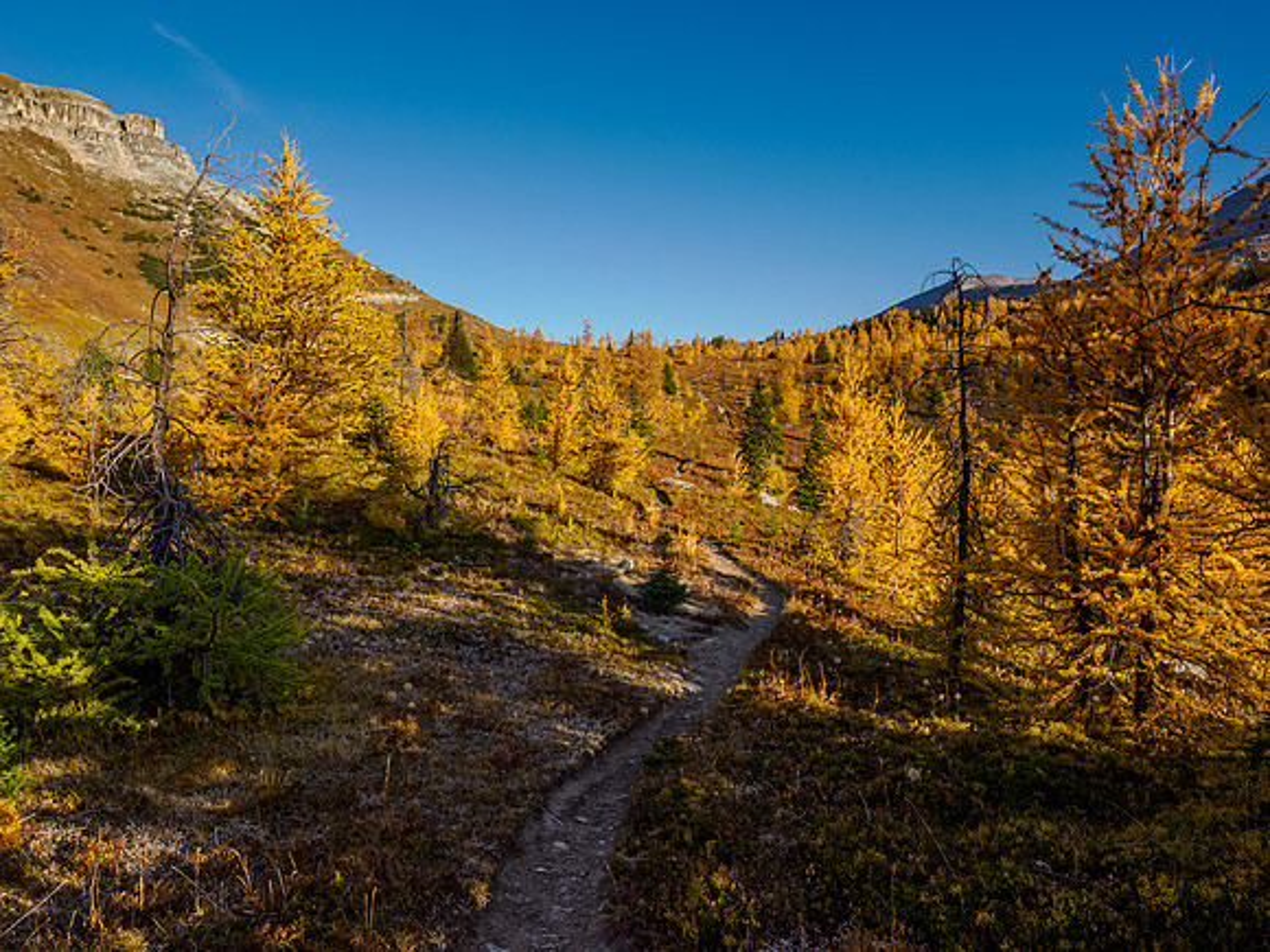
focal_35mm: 28
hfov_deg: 63.4
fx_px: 1027
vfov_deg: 49.7
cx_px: 635
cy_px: 476
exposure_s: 1/200
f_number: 8
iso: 200
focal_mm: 14
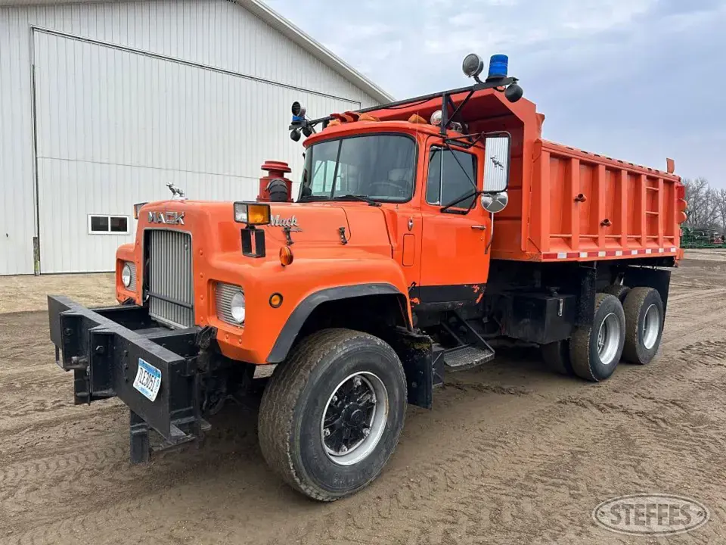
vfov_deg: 56.8
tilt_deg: -5.4
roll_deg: -0.9
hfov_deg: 71.6
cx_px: 363
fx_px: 503
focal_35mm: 24
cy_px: 272
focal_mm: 6.86
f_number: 1.78
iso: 80
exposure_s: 1/376
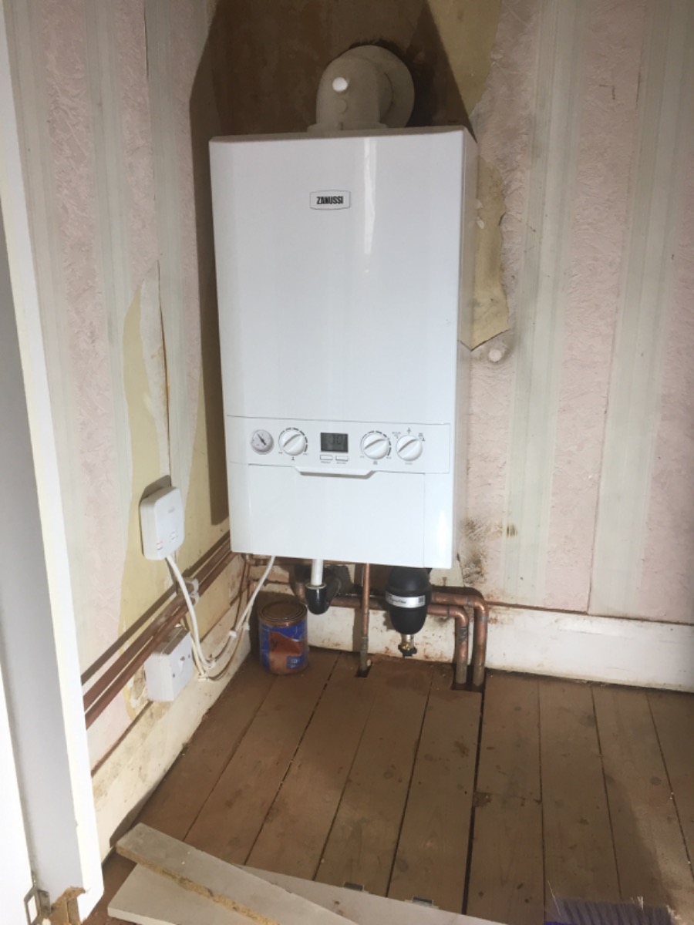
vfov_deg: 61.7
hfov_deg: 48.2
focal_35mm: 29
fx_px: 775
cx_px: 347
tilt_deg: -13.7
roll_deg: -0.1
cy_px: 462
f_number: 2.2
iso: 32
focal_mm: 4.15
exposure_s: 1/33
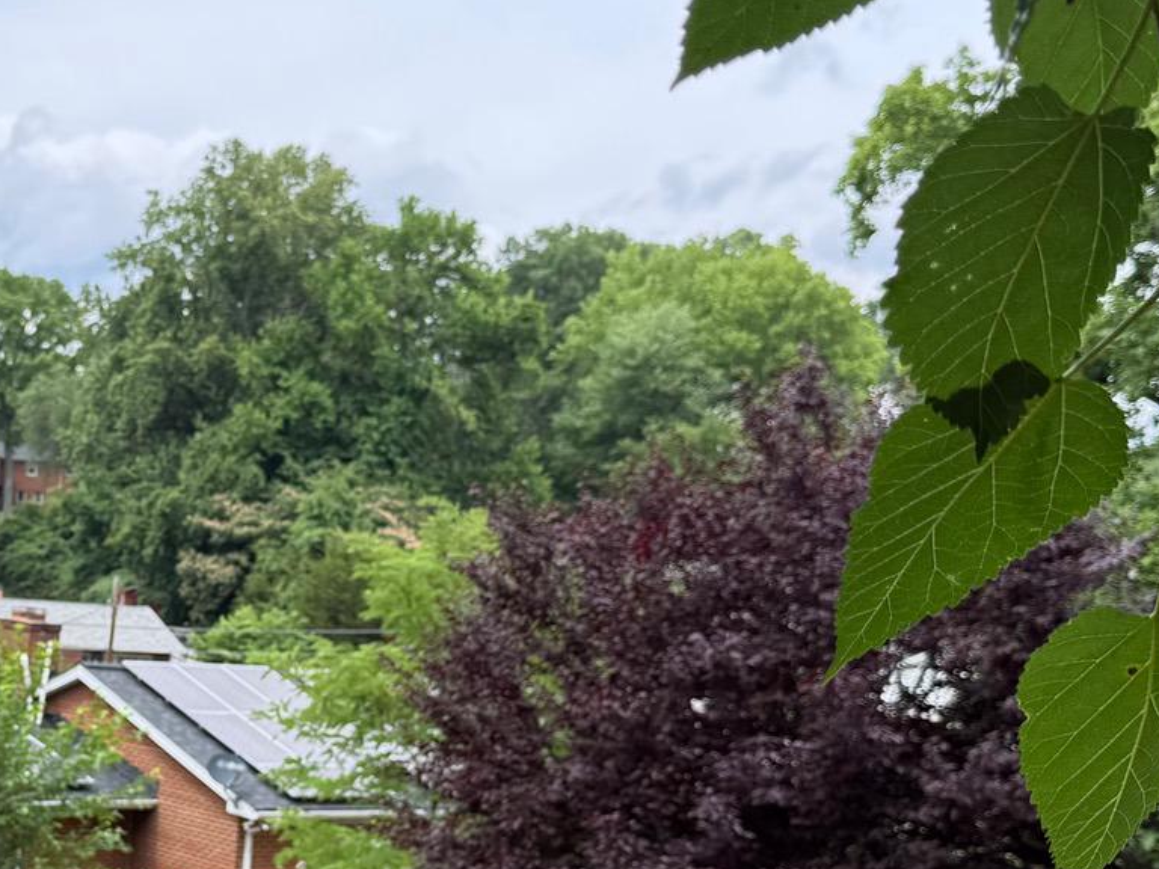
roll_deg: -4.2
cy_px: 597
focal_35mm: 64
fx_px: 2143
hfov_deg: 29.0
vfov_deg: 22.8
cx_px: 113
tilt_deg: -0.1
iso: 80
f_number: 1.78
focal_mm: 6.76
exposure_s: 1/1314
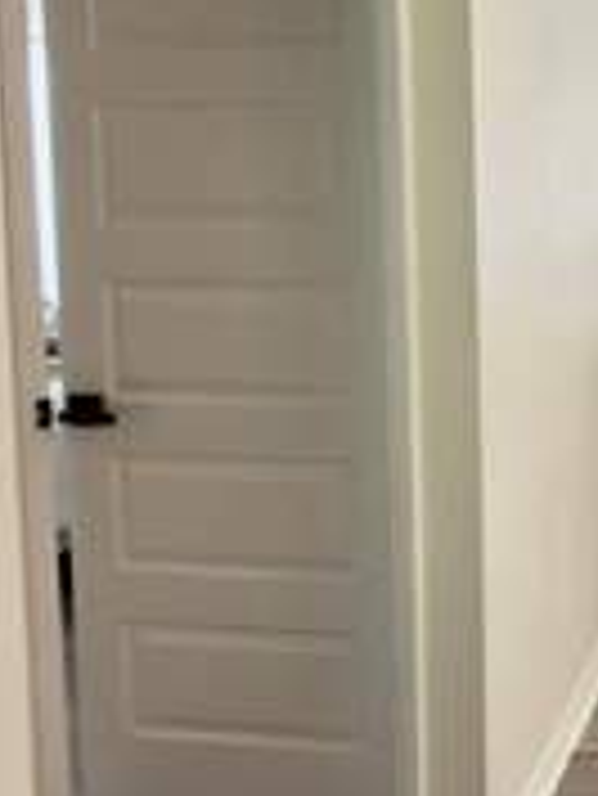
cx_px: 818
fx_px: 874
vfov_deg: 47.4
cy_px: 211
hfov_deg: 29.0
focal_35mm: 38
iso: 80
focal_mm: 2.22
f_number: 2.2
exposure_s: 1/30
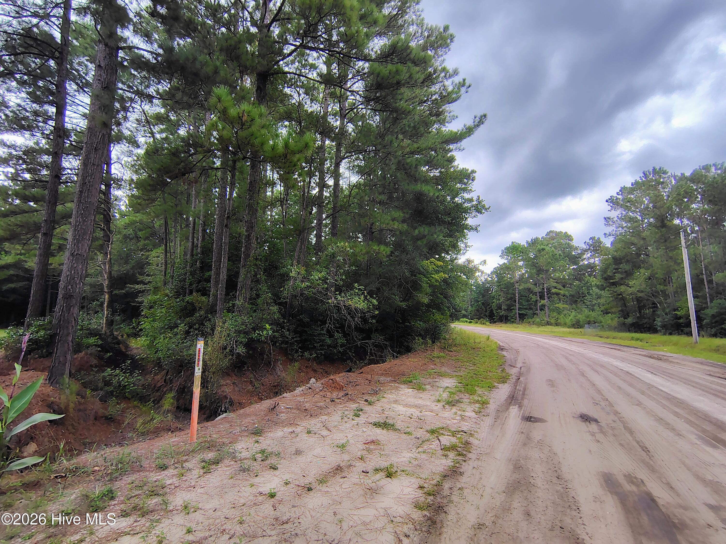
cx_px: 363
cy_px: 272
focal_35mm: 16
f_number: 2.2
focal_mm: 2.13
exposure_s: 1/100
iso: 196
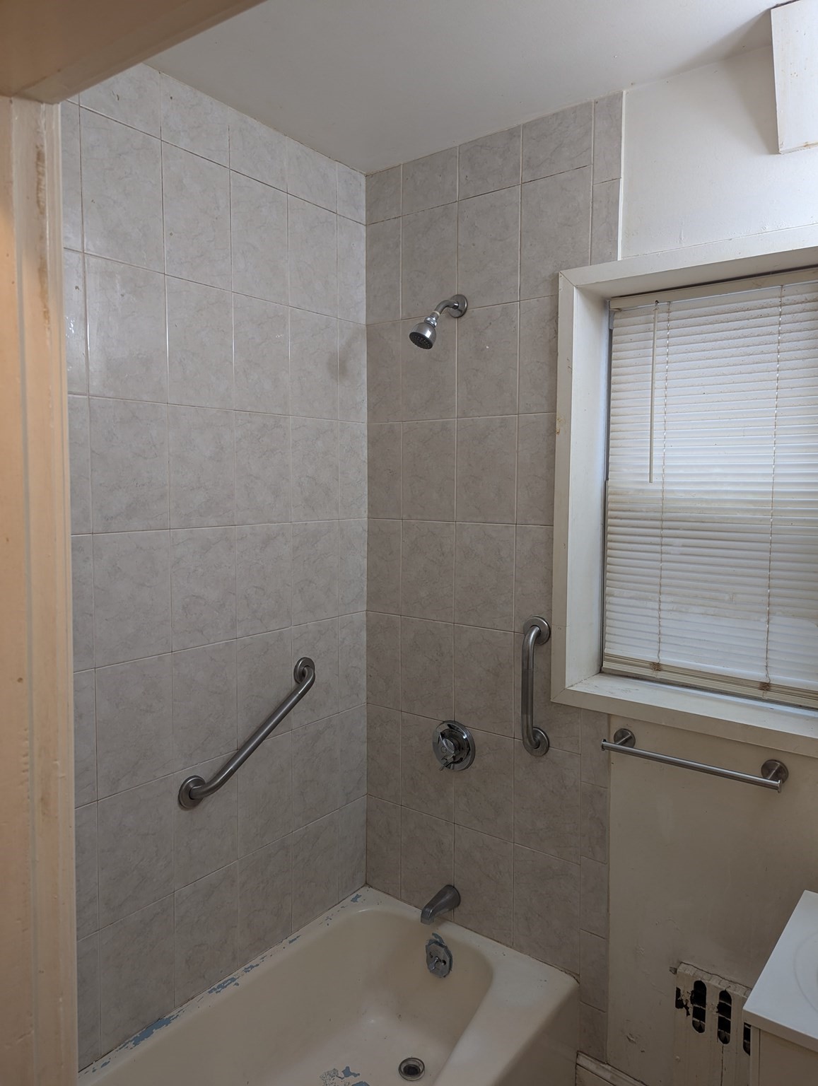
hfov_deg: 56.9
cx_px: 409
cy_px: 543
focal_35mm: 24
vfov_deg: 71.5
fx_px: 754
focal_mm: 6.81
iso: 63
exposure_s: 1/24
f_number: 1.85
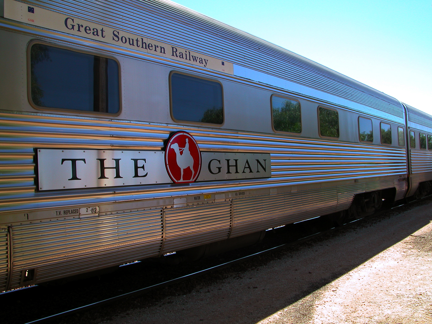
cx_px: 216
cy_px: 162
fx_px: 424
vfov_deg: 41.8
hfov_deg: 54.0
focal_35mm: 34
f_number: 5.6
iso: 100
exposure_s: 1/210
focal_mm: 8.9
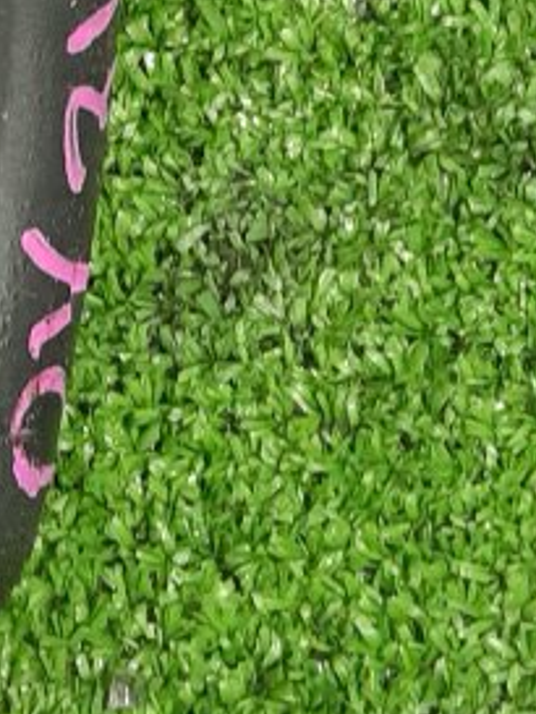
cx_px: -31
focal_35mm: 132
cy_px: 115
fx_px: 2723
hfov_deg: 11.1
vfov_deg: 14.8
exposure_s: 1/33
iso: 334
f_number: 2
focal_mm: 4.6
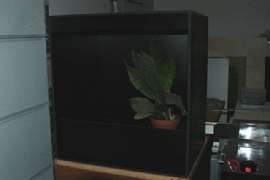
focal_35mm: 42
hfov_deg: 46.4
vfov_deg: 31.9
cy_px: 90
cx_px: 135
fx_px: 315
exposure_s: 1/60
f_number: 20
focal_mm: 28
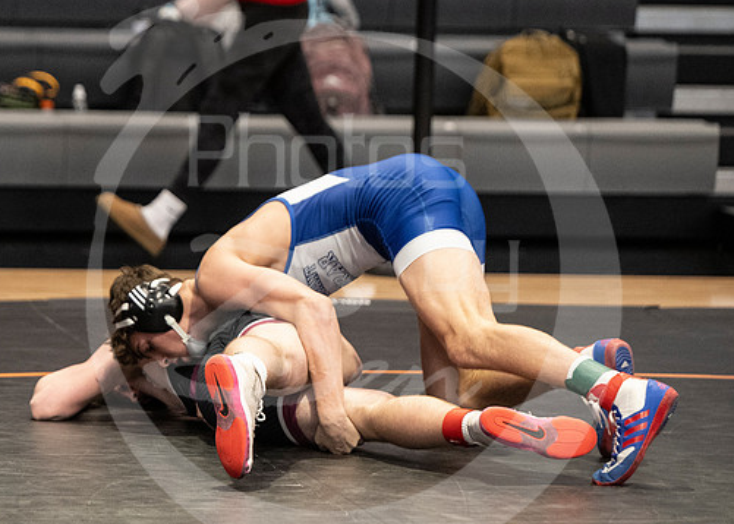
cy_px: 275
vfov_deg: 5.1
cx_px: 225
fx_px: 5859
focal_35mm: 281
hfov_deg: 7.2
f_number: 2.8
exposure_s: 1/1000
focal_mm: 140
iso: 3200
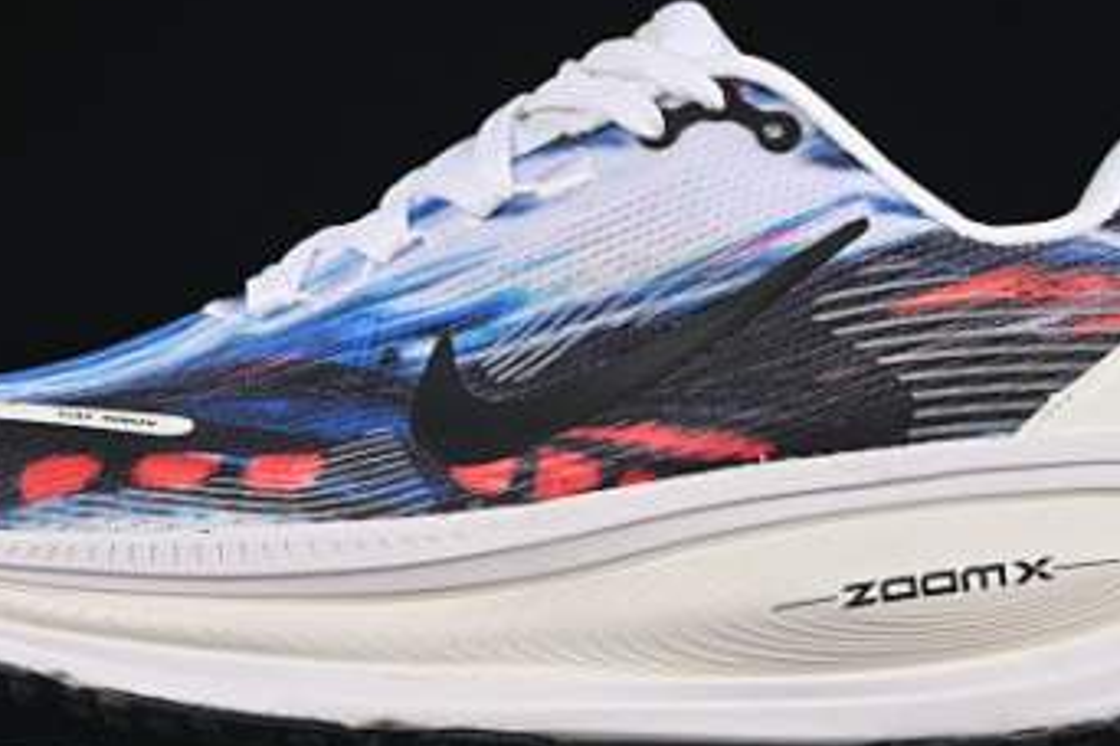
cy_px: 272
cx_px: 593
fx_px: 4977
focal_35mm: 160
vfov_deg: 8.6
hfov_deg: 12.8
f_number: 8
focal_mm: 50
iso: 160
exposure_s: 1/80
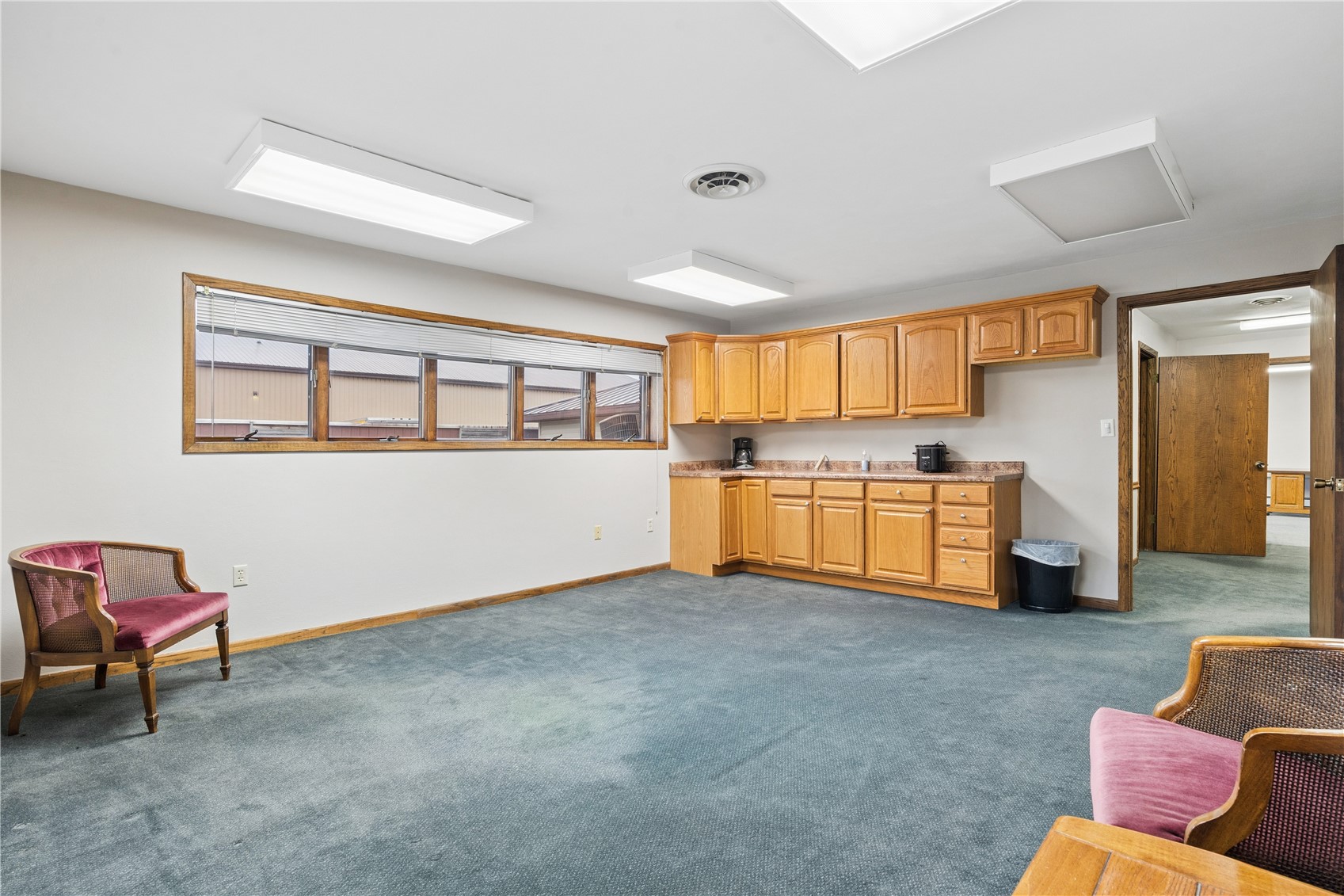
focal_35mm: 17
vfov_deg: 70.4
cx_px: 672
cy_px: 448
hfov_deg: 93.3
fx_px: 635
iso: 400
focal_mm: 17
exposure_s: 1/8
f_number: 10
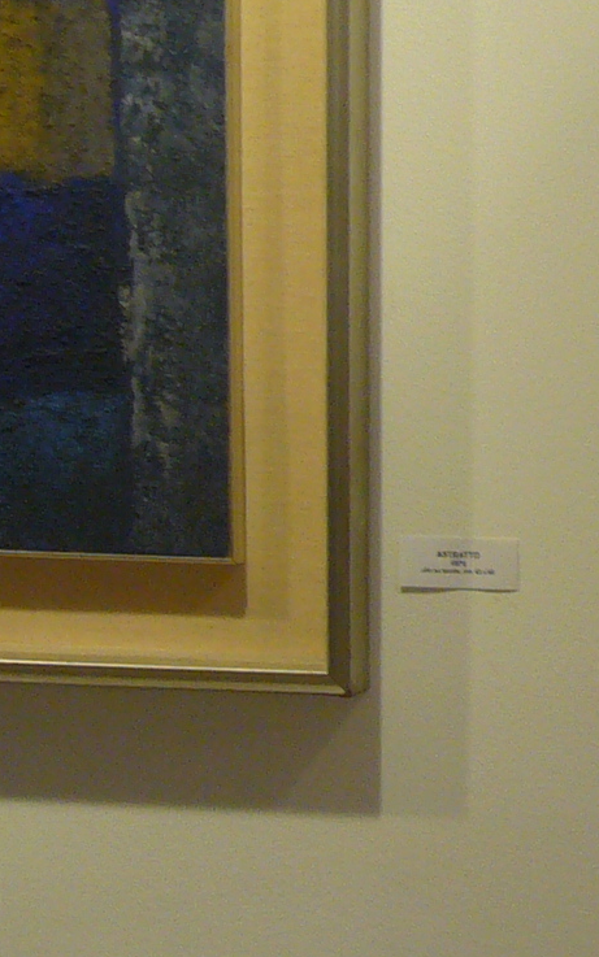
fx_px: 4229
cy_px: 214
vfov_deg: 12.9
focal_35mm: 162
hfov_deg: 7.9
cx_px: 891
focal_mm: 6.6
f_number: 3
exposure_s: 1/15
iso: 100
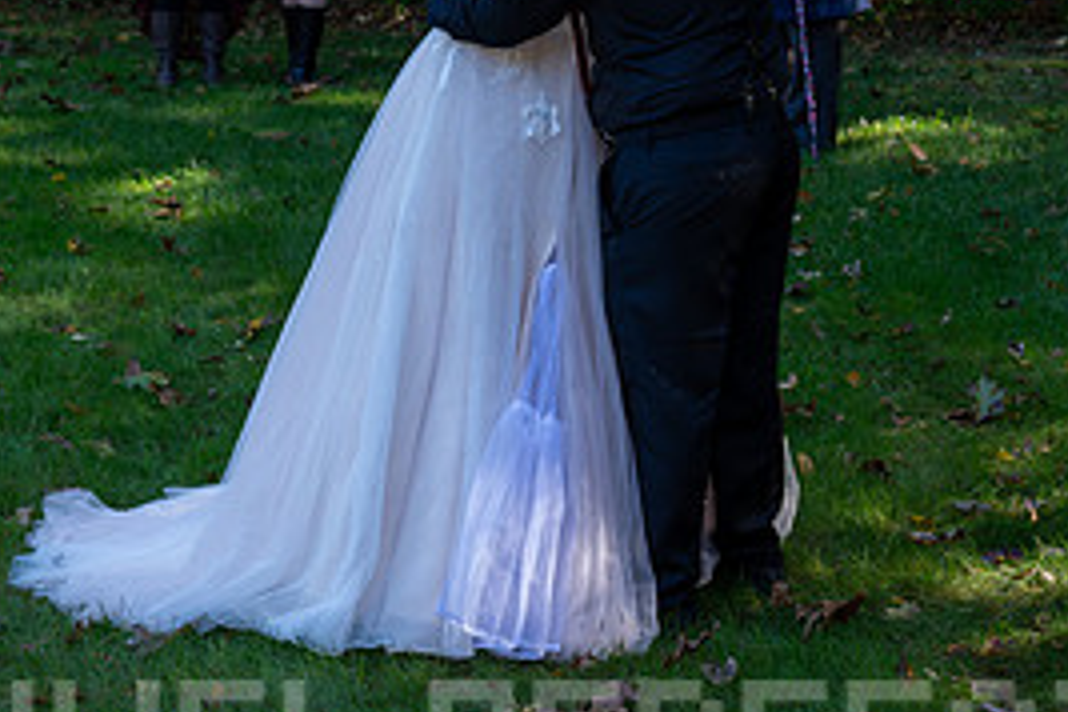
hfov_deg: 18.1
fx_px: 3352
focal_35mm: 113
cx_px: 536
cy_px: 168
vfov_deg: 12.1
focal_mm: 52
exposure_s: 1/60
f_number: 5.6
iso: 250
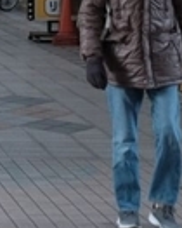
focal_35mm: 257
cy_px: -133
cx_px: -274
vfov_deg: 7.4
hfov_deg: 5.8
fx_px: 1728
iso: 800
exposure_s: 1/125
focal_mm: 23
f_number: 4
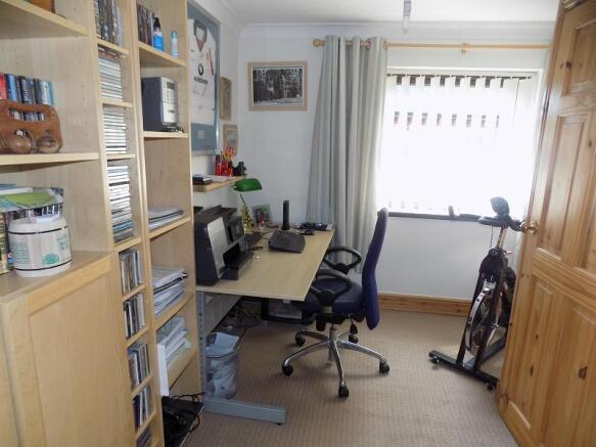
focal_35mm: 23
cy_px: 224
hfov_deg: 73.9
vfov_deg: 58.9
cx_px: 298
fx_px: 396
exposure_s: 1/30
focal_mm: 4
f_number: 3.1
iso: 160
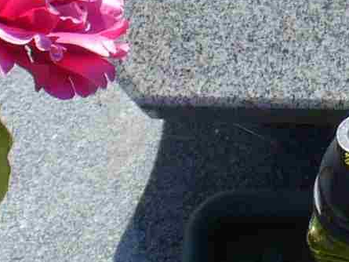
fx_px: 2148
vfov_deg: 6.9
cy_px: -60
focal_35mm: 213
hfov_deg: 9.1
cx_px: 471
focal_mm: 6.1
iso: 80
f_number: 5.6
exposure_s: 1/320
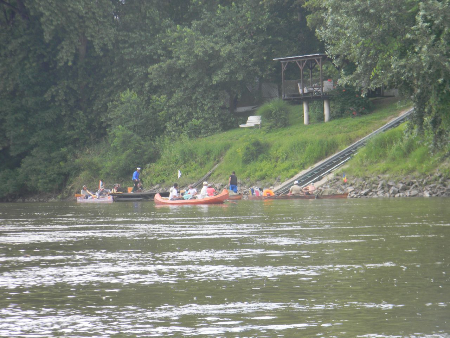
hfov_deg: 13.3
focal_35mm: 148
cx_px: 225
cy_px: 169
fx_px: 1924
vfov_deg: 10.0
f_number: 5
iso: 80
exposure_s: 1/78.5
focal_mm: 26.8
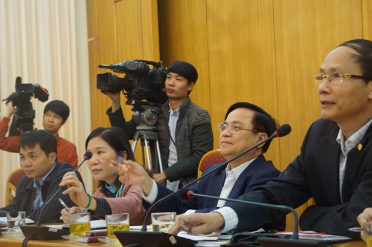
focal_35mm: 78
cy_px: 124
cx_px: 186
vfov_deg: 17.5
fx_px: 805
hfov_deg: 26.0
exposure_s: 1/80
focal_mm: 52
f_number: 5
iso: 2500
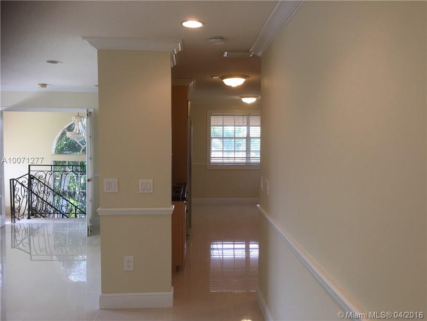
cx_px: 214
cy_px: 160
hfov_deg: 61.7
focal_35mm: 29
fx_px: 358
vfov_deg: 48.2
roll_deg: -0.5
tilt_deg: -3.0
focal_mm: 4.15
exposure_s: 1/40
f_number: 2.2
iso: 32
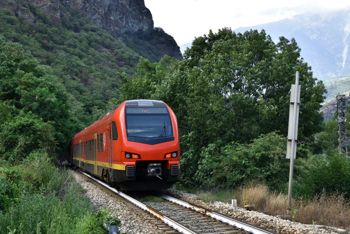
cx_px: 164
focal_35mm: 54
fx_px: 525
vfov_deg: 25.1
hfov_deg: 36.9
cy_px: 110
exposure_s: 1/640
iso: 800
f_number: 7.1
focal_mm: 32
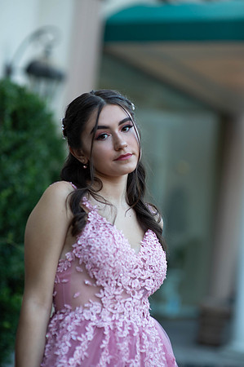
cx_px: 122
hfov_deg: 16.0
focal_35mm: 85
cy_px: 184
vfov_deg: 23.9
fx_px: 866
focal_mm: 85
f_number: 2
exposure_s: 1/640
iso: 250
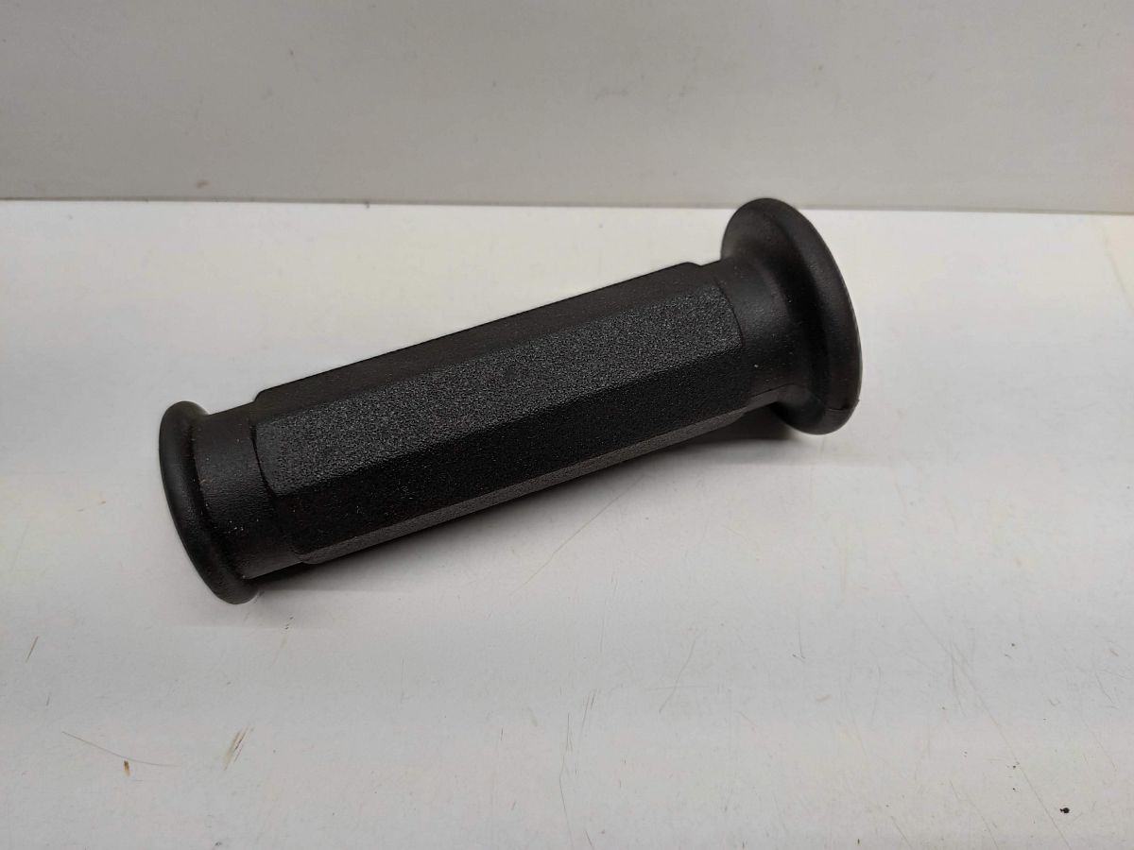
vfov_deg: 53.1
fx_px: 852
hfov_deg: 67.3
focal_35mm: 26
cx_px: 567
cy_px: 425
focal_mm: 4.77
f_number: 1.75
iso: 141
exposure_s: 1/100
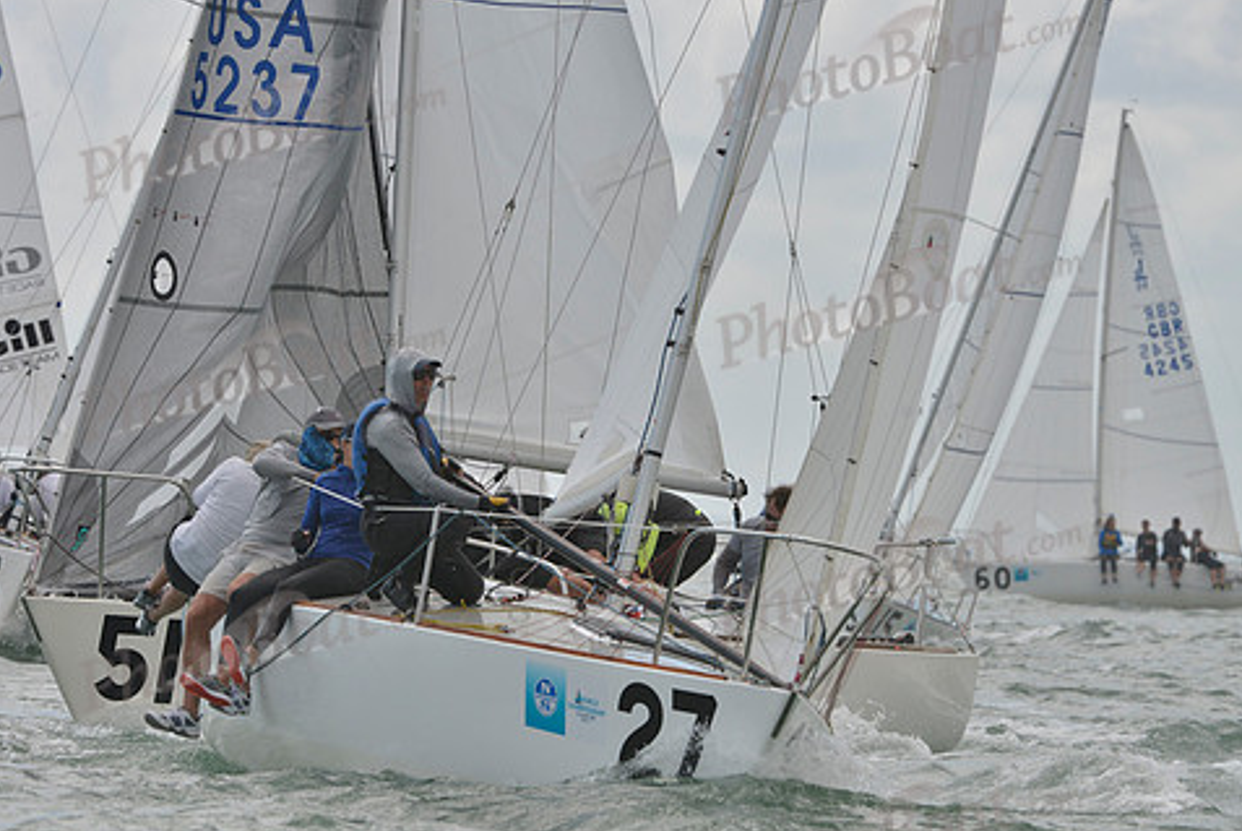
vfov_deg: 3.3
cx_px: 583
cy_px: 473
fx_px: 14261
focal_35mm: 413
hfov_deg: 5.0
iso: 280
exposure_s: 1/1000
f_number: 9
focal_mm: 340
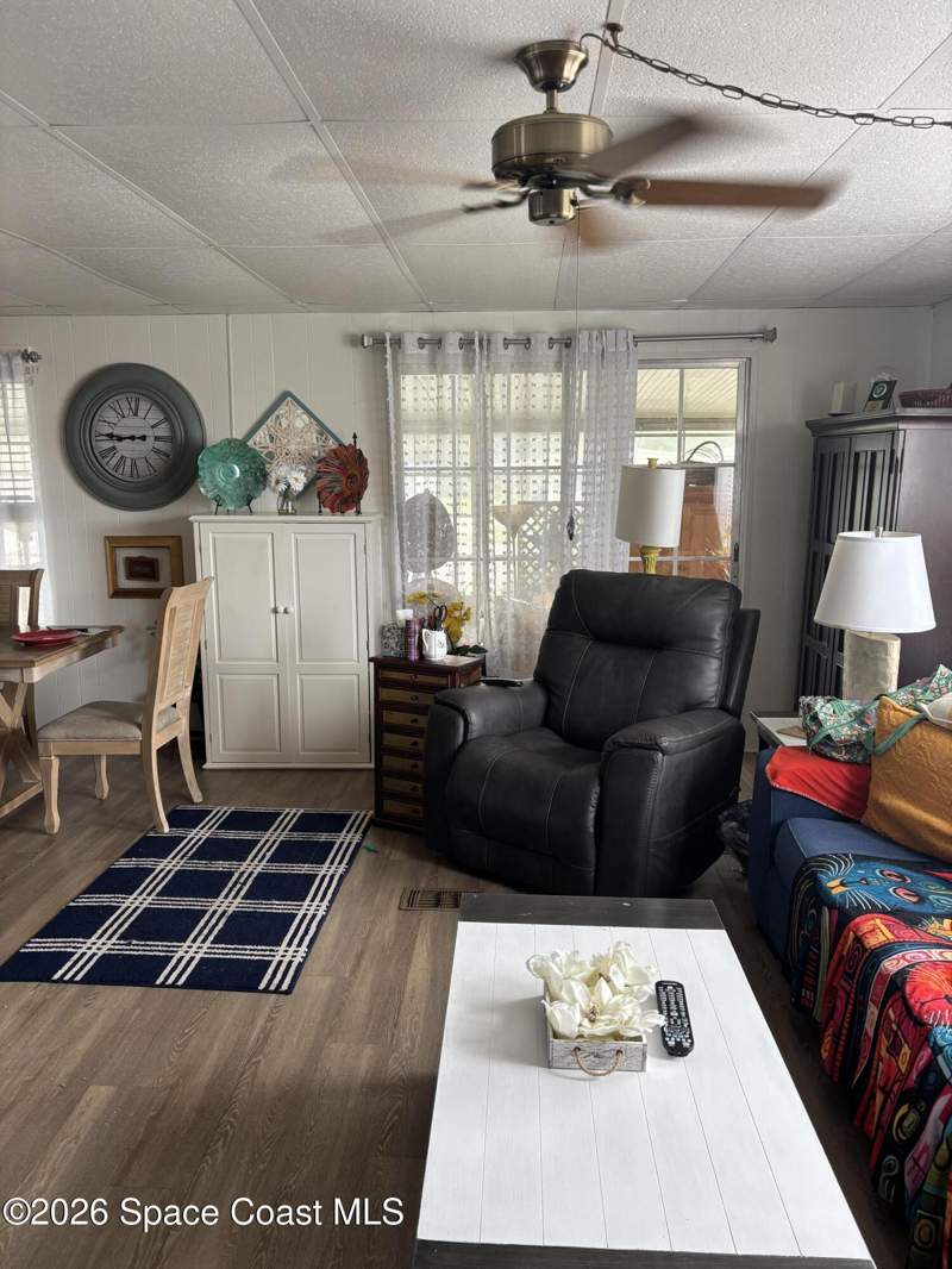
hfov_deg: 53.1
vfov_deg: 67.3
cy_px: 634
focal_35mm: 26
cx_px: 476
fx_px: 953
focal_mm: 5.96
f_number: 1.6
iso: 100
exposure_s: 1/60
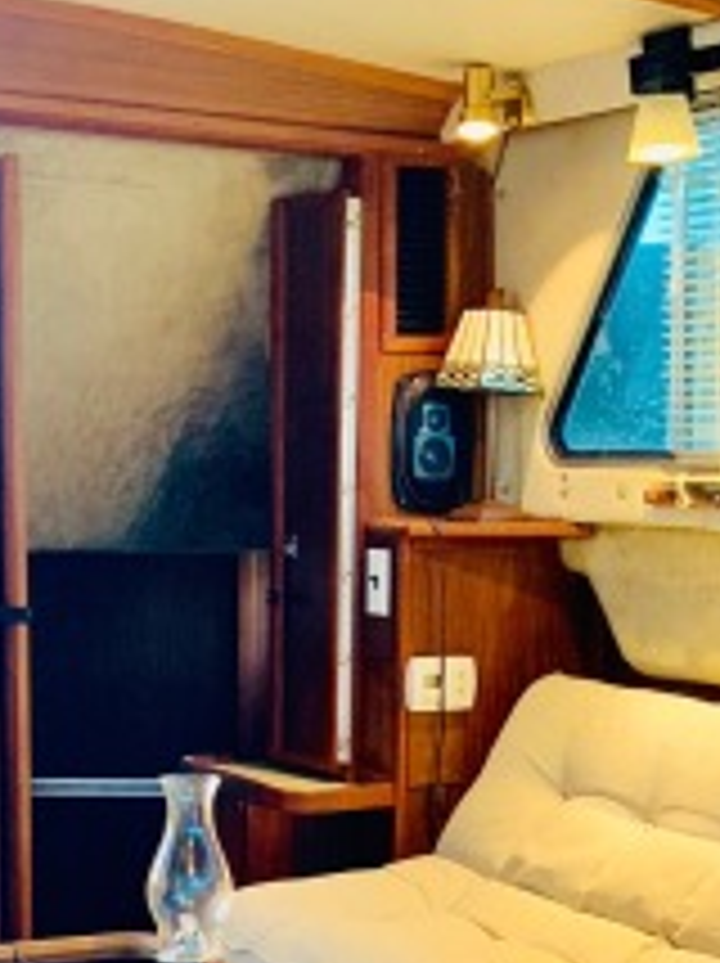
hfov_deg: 20.1
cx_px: 306
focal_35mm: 73
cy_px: 873
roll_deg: -1.6
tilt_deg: -11.4
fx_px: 2029
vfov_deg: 25.8
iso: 250
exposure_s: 1/60
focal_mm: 4.25
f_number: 1.8
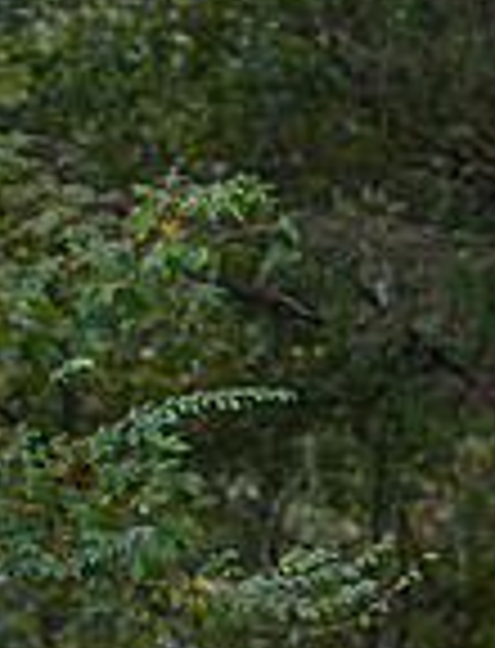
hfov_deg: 2.1
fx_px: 13682
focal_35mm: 726
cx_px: 137
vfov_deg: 2.7
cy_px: 1022
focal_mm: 100
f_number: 4
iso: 560
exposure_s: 1/500
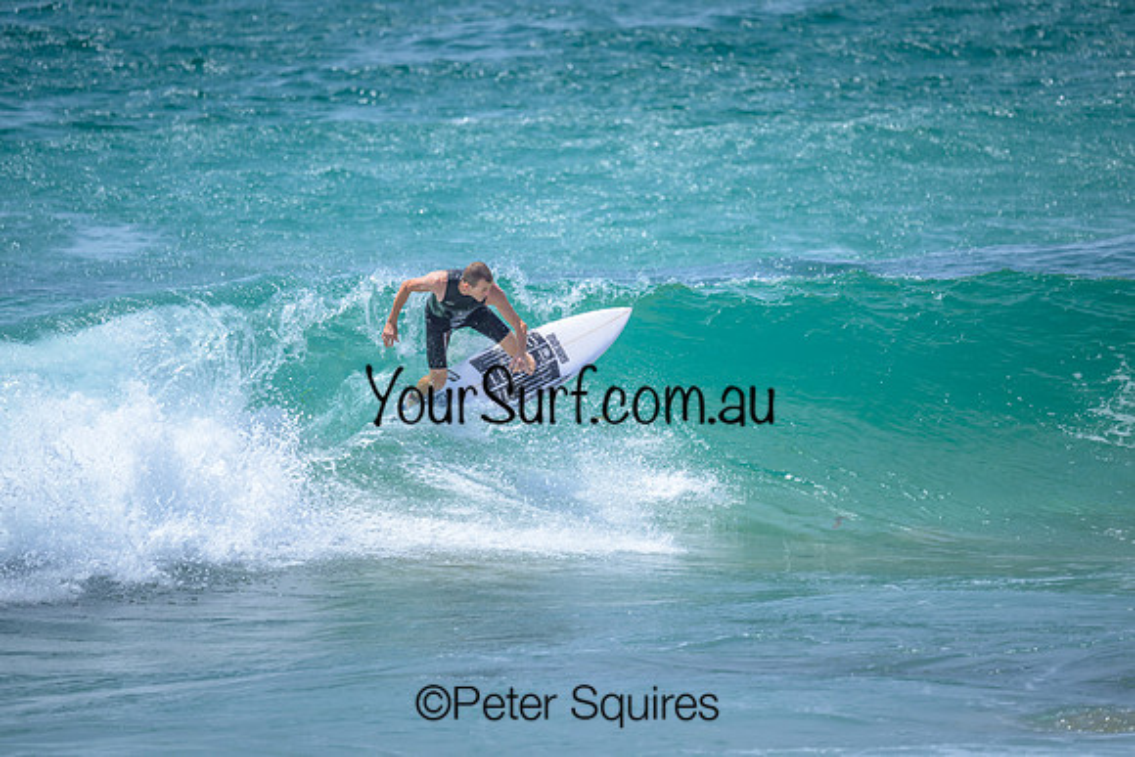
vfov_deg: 1.7
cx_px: 568
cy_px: 378
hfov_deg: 2.6
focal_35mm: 800
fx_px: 25227
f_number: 6.3
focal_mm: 800
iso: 1000
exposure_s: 1/3200
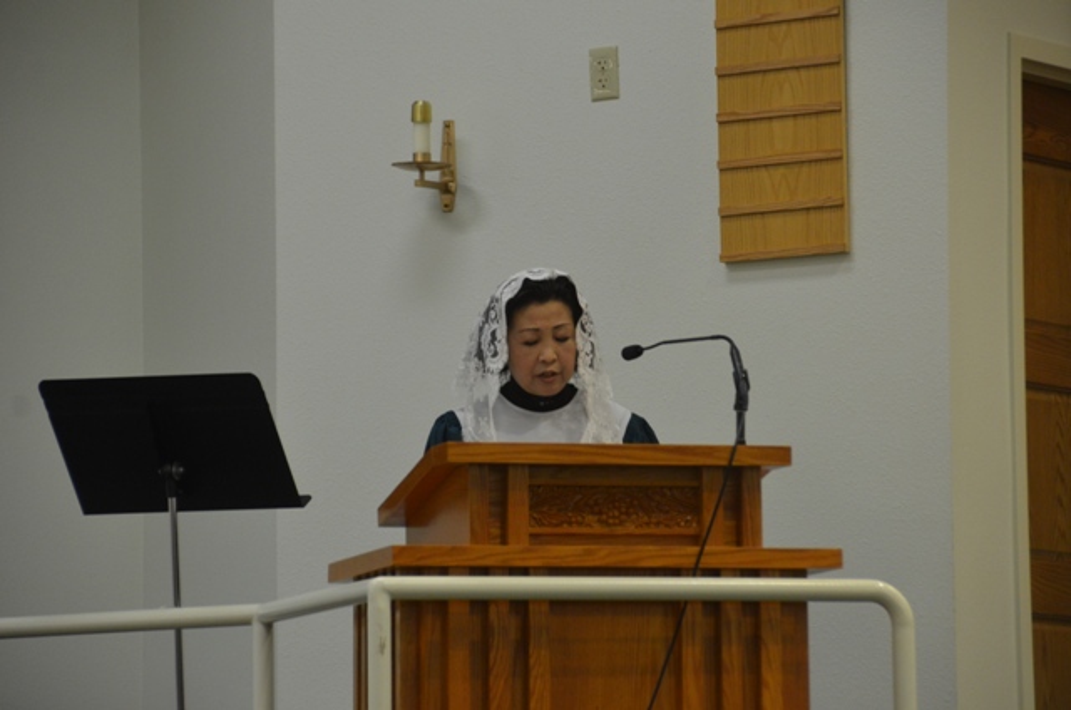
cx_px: 536
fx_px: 5790
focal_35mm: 195
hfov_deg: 10.6
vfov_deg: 7.0
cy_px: 355
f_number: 5.6
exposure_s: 1/30
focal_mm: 130
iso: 1250
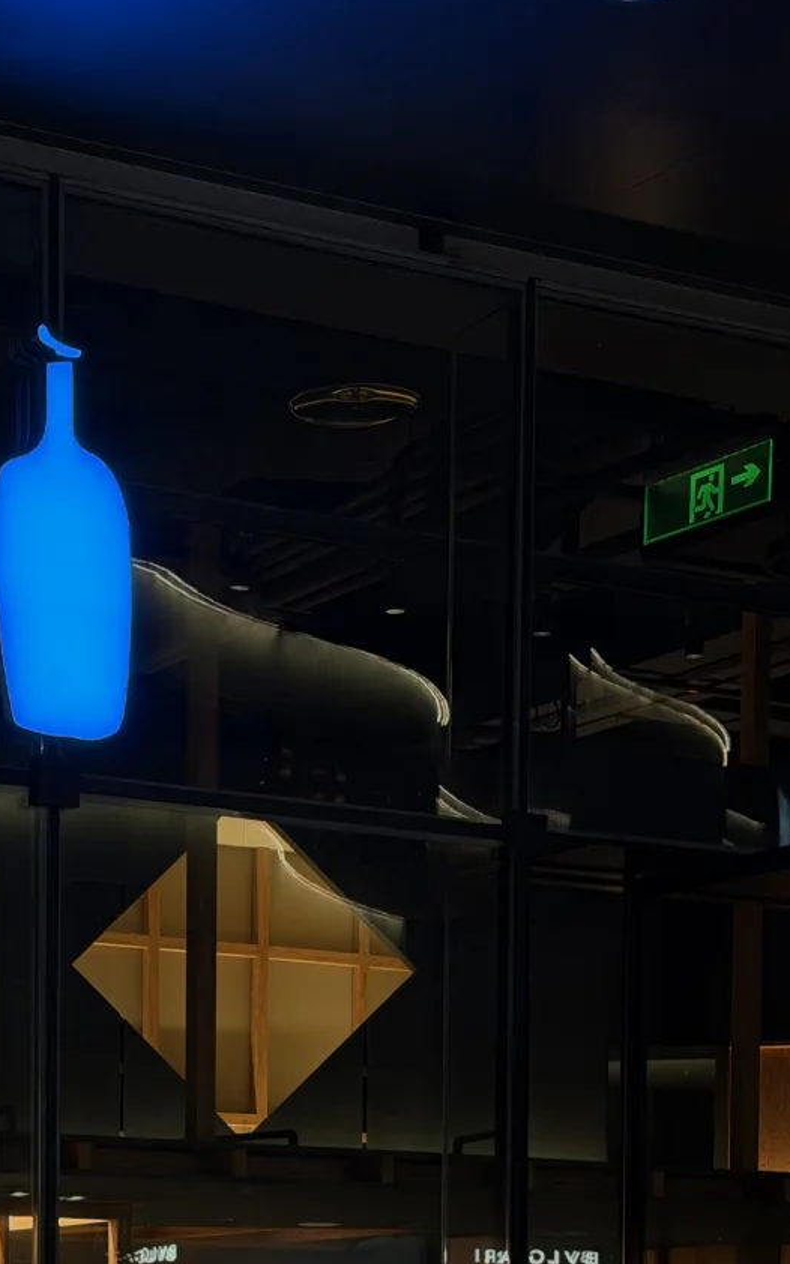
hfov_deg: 14.8
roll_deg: -0.9
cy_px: 1072
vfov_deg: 23.4
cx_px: 50
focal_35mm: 87
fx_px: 2998
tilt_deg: +6.0
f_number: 1.78
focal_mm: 6.76
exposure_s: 1/100
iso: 125
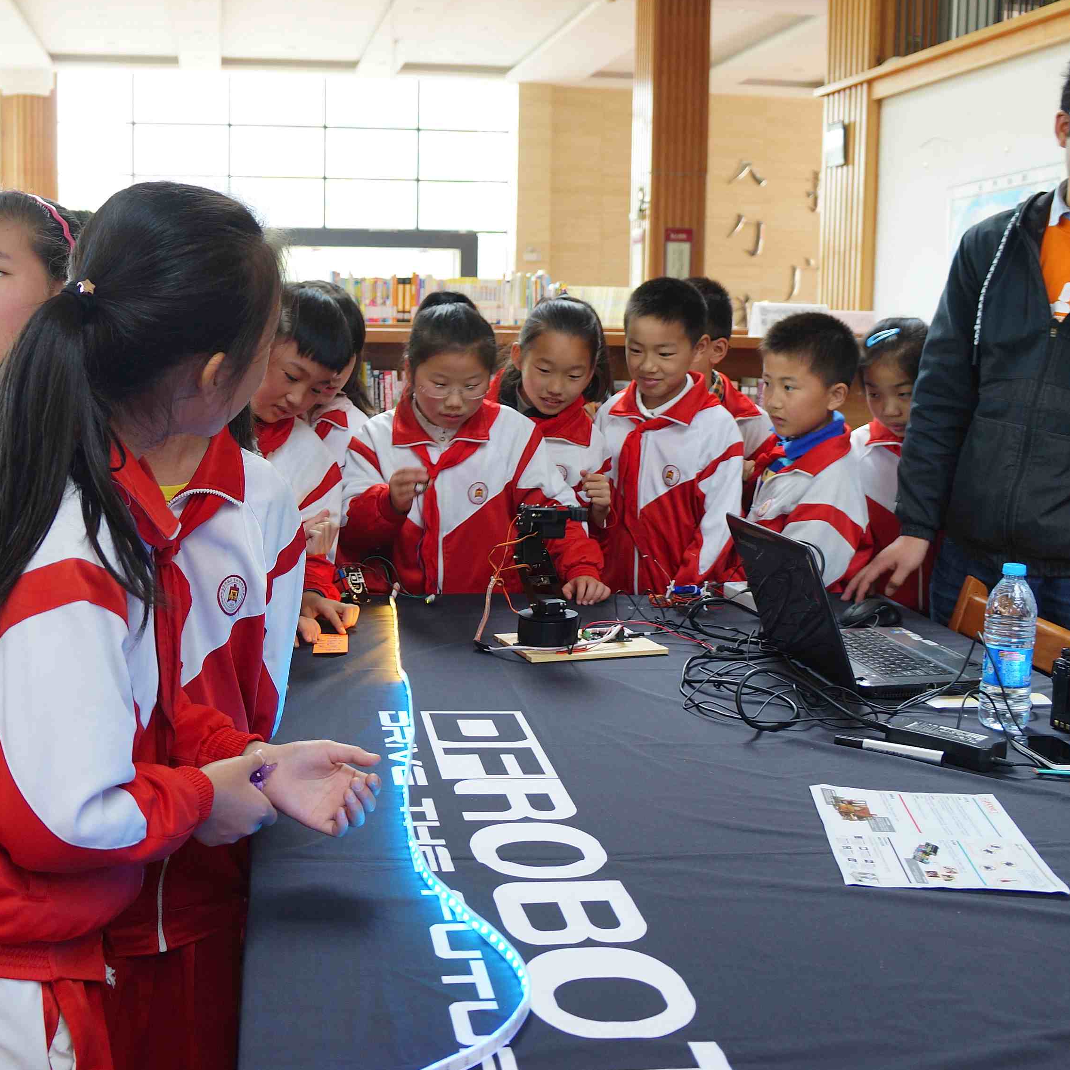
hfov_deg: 41.6
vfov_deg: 41.9
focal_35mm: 40
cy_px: 523
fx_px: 1399
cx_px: 401
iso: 250
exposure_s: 1/60
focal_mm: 20
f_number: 4
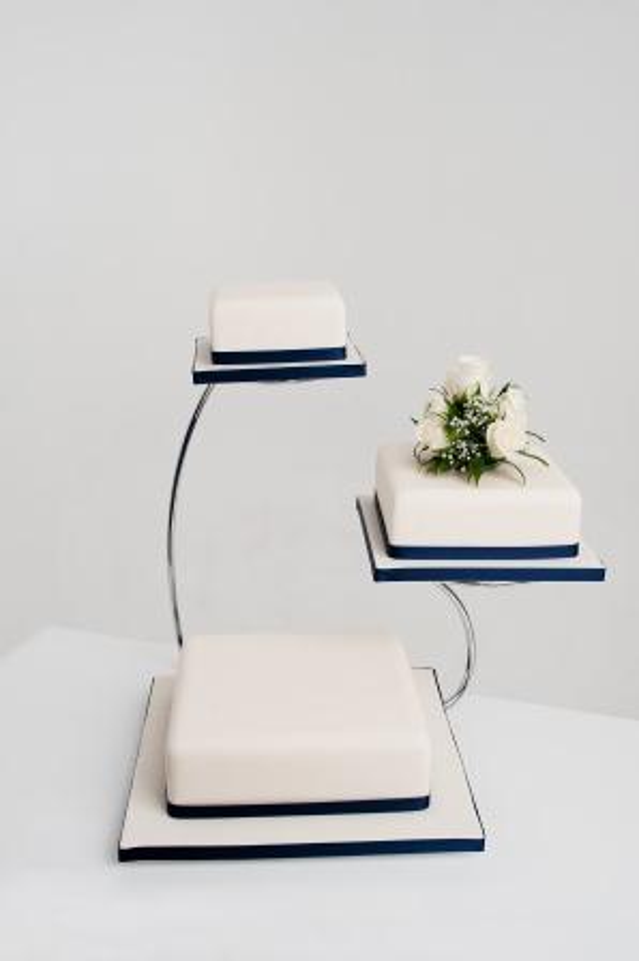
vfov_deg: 44.5
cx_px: 320
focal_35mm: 44
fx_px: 1173
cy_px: 480
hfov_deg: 30.5
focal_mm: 44
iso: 200
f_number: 8
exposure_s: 1/125
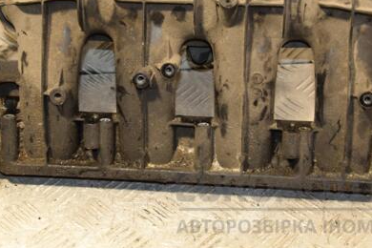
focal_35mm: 97
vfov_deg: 14.1
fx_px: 1002
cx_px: 158
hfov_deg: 21.0
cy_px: 60
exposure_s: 1/125
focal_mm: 42
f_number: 4.8
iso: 800
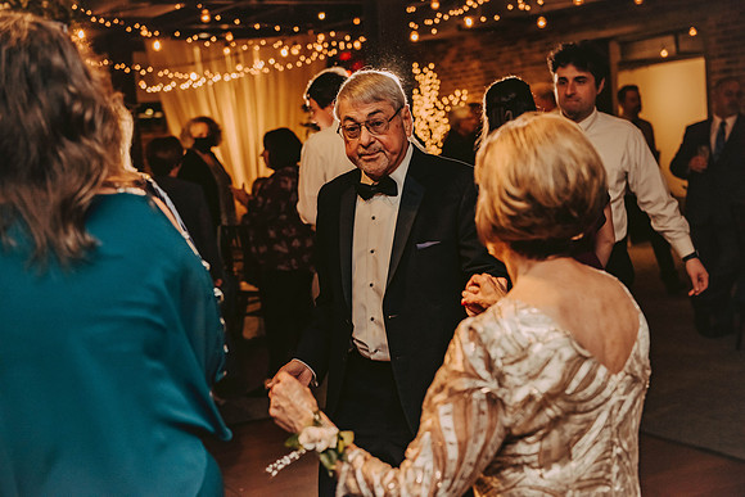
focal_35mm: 56
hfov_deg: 35.6
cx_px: 372
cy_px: 248
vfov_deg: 24.2
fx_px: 1159
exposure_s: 1/200
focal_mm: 56
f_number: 3.2
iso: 1600
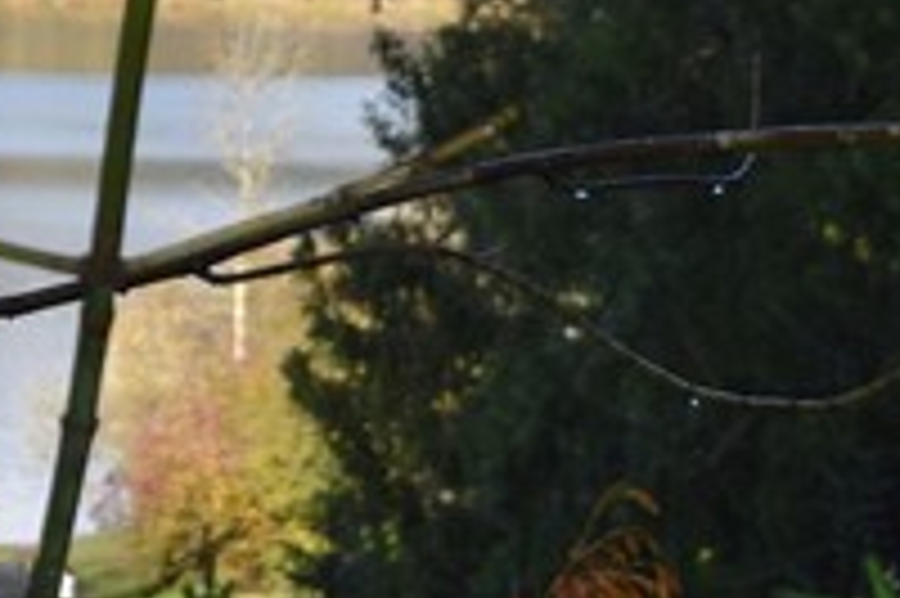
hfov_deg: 7.6
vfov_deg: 5.1
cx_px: -794
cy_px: -906
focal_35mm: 261
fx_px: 6519
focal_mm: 32
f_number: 7.1
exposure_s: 1/200
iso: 100
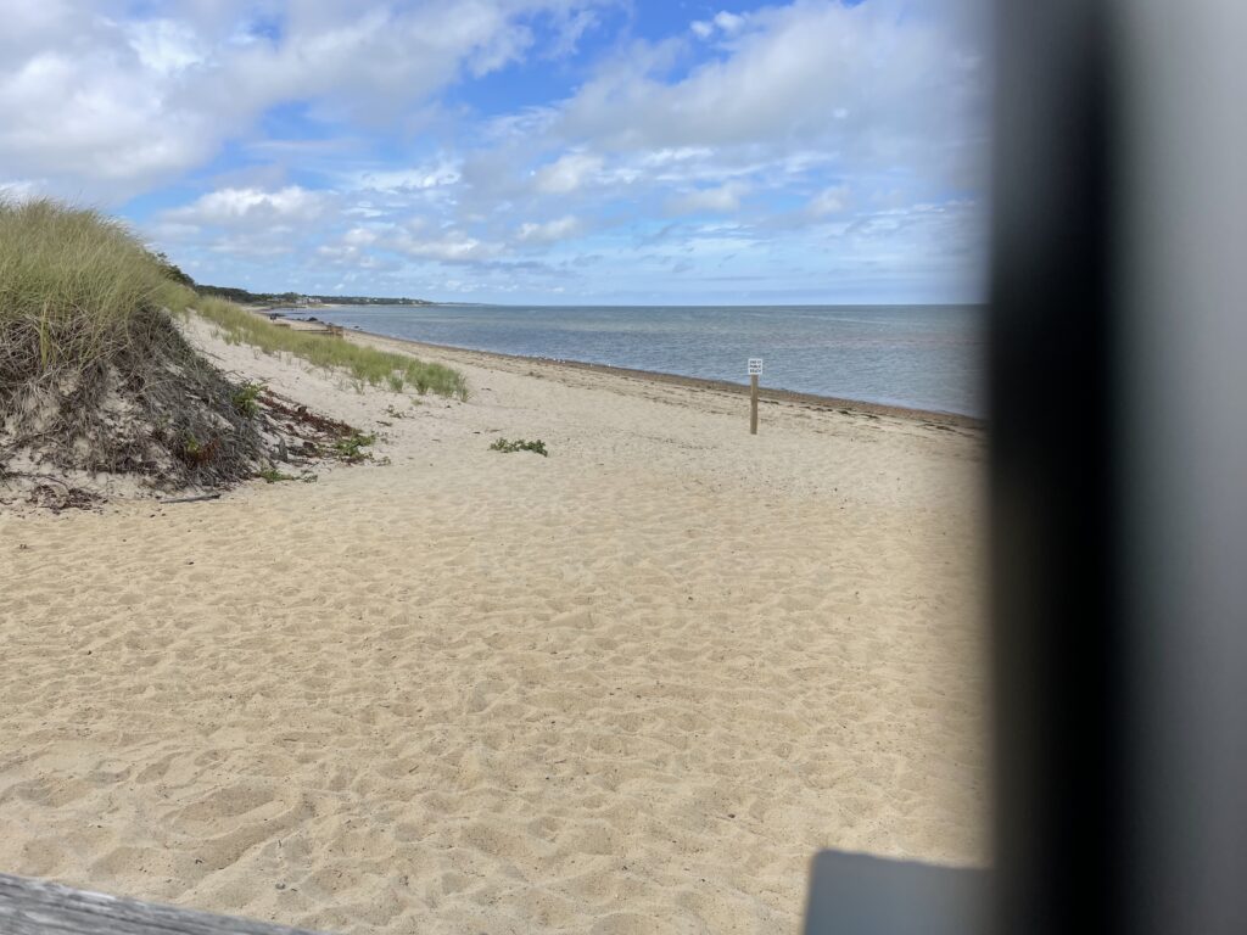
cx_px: 624
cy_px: 468
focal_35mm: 26
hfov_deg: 67.3
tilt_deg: -9.6
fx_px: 937
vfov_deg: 53.1
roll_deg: +0.1
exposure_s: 1/4132
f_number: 1.6
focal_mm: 4.2
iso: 32
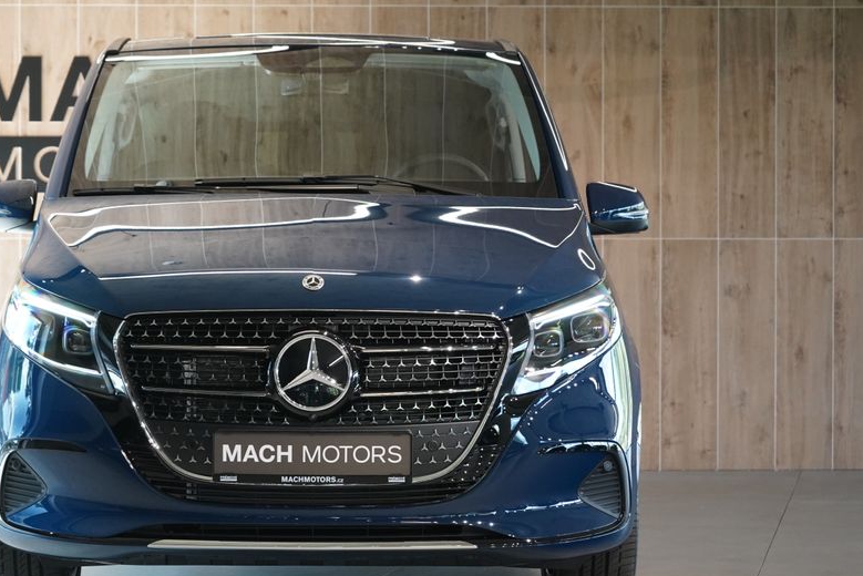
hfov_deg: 22.1
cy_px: 323
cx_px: 325
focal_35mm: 92
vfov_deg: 14.9
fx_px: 2206
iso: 4000
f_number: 5.6
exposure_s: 1/160
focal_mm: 70
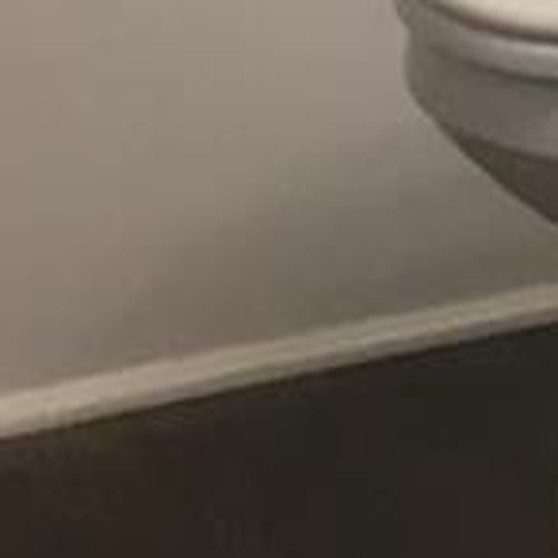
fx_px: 4924
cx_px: 1131
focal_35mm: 270
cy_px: -703
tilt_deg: -14.6
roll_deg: +0.6
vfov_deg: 6.2
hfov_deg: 6.3
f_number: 2.2
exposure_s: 1/30
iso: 64
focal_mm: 4.15
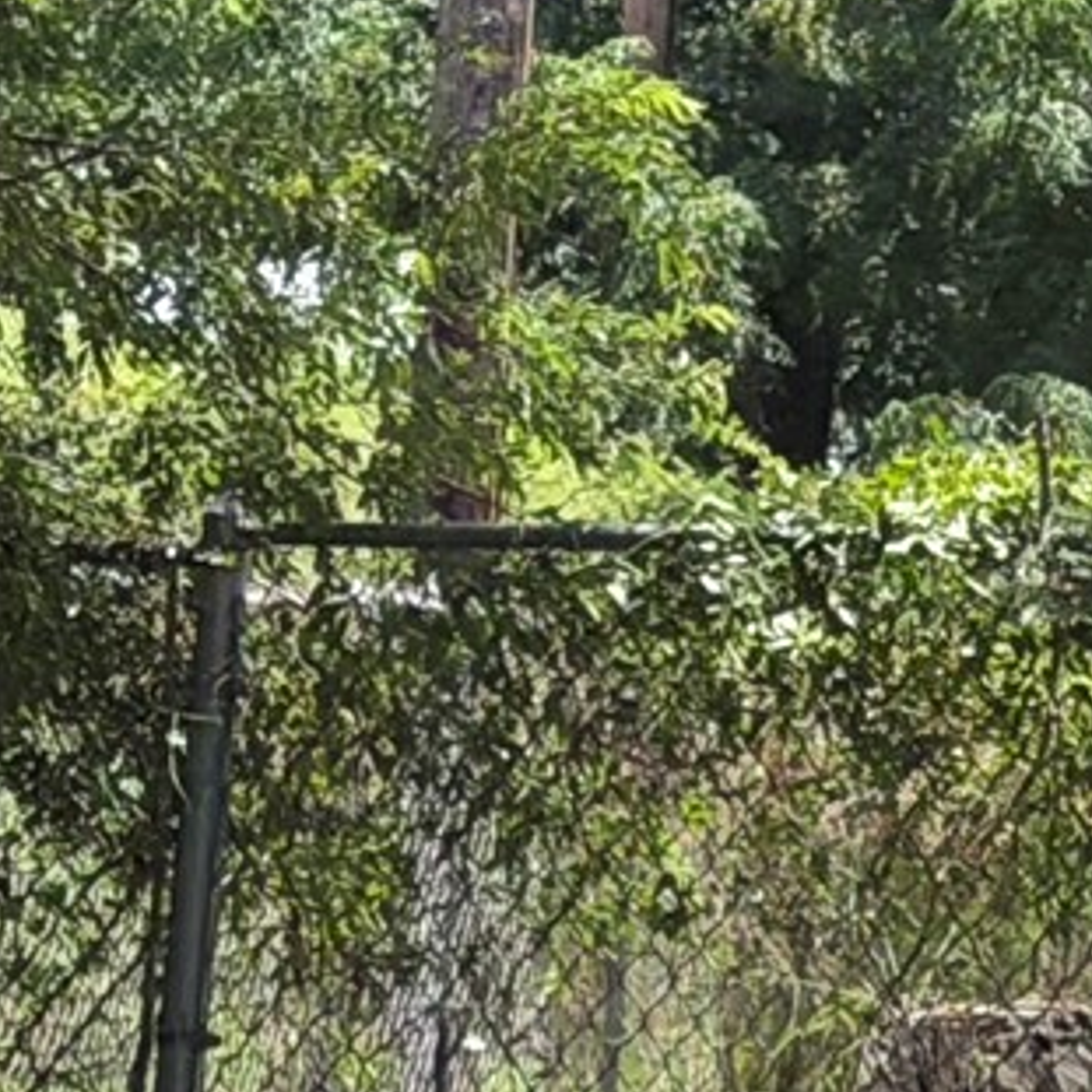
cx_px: 1085
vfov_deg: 6.2
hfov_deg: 6.3
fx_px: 9958
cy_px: 1801
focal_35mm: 279
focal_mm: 6.76
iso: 64
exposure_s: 1/1754
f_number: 1.78
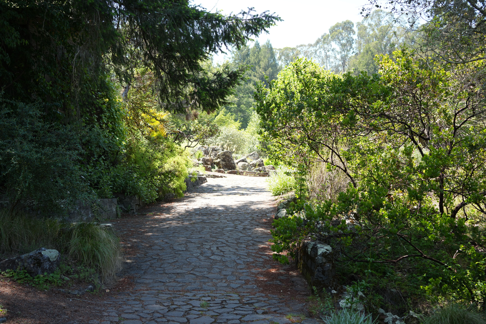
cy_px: 162
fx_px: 675
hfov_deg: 39.6
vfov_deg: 27.0
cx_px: 243
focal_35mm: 50
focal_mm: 50
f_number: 4.5
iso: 250
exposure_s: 1/250
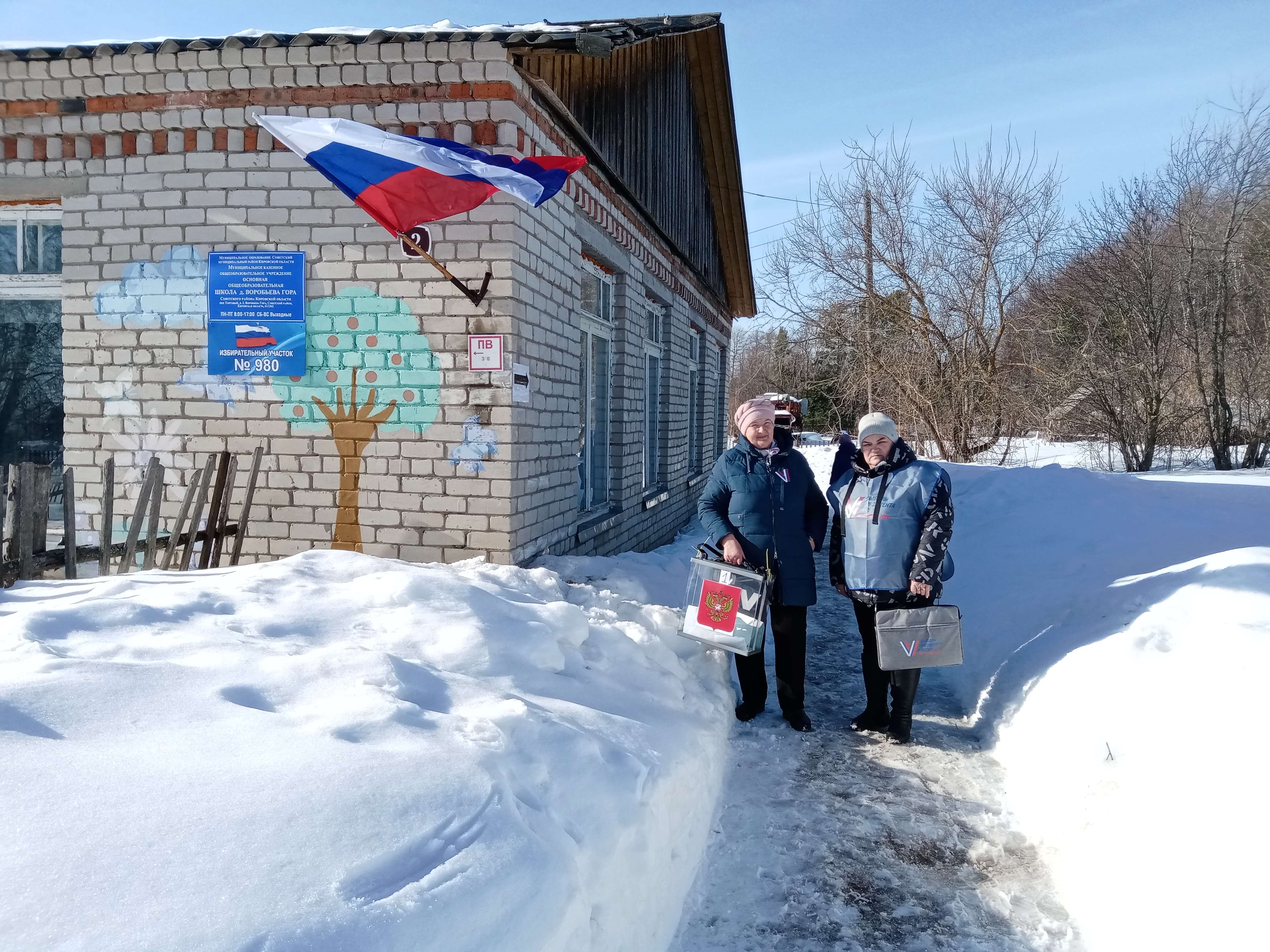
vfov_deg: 53.1
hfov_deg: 67.3
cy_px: 476
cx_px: 635
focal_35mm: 26
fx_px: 954
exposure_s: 1/1748
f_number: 1.8
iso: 102
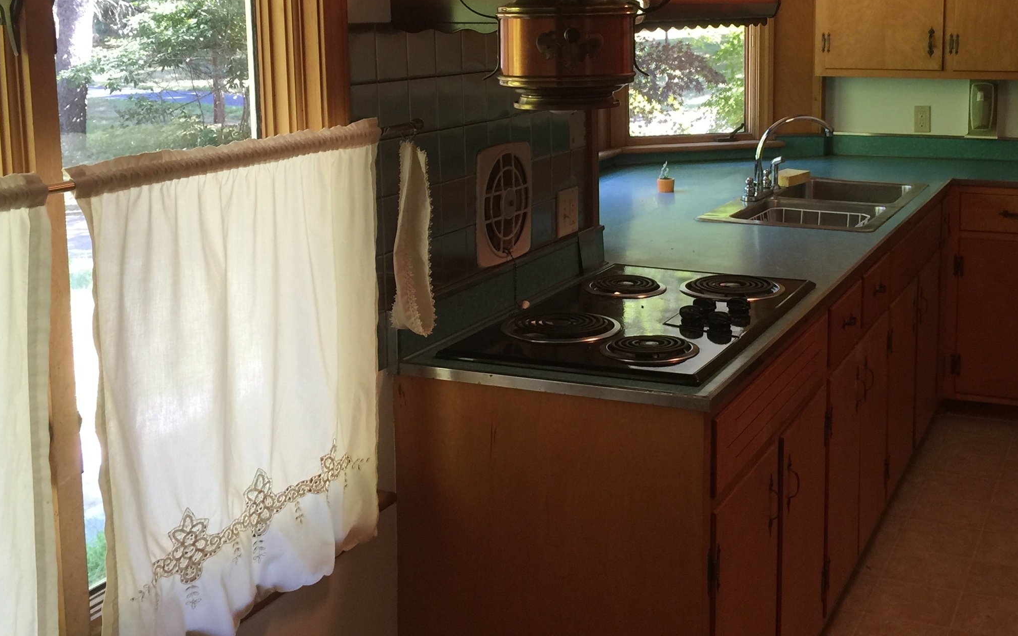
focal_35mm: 47
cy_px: 179
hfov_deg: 42.3
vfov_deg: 27.1
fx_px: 1304
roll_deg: -1.0
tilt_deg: -7.6
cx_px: 635
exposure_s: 1/30
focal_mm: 4.15
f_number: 2.2
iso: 32
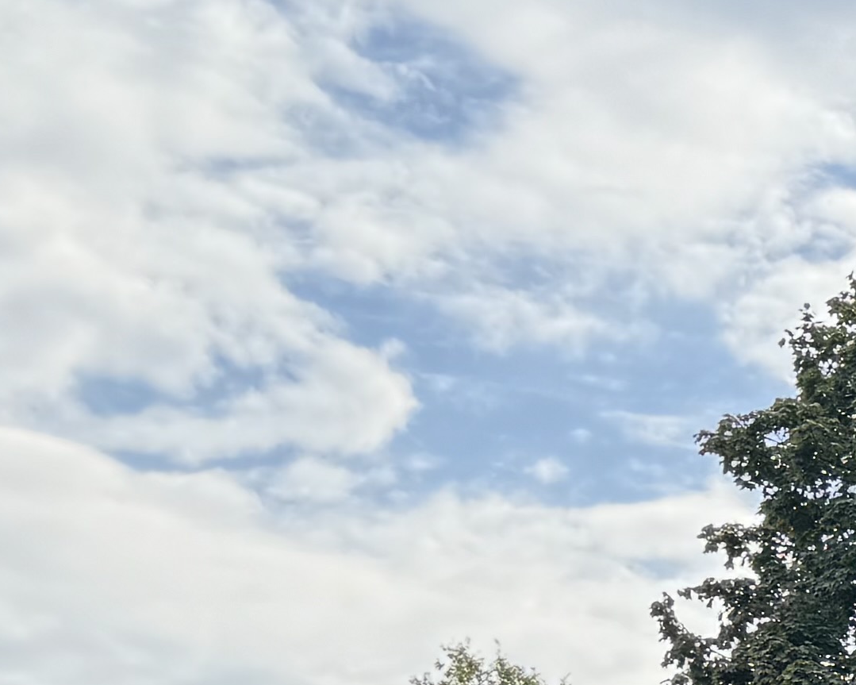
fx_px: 3141
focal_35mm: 124
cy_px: 1318
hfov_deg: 13.4
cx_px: 1690
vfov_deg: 11.4
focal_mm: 6.76
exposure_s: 1/1112
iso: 80
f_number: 1.78
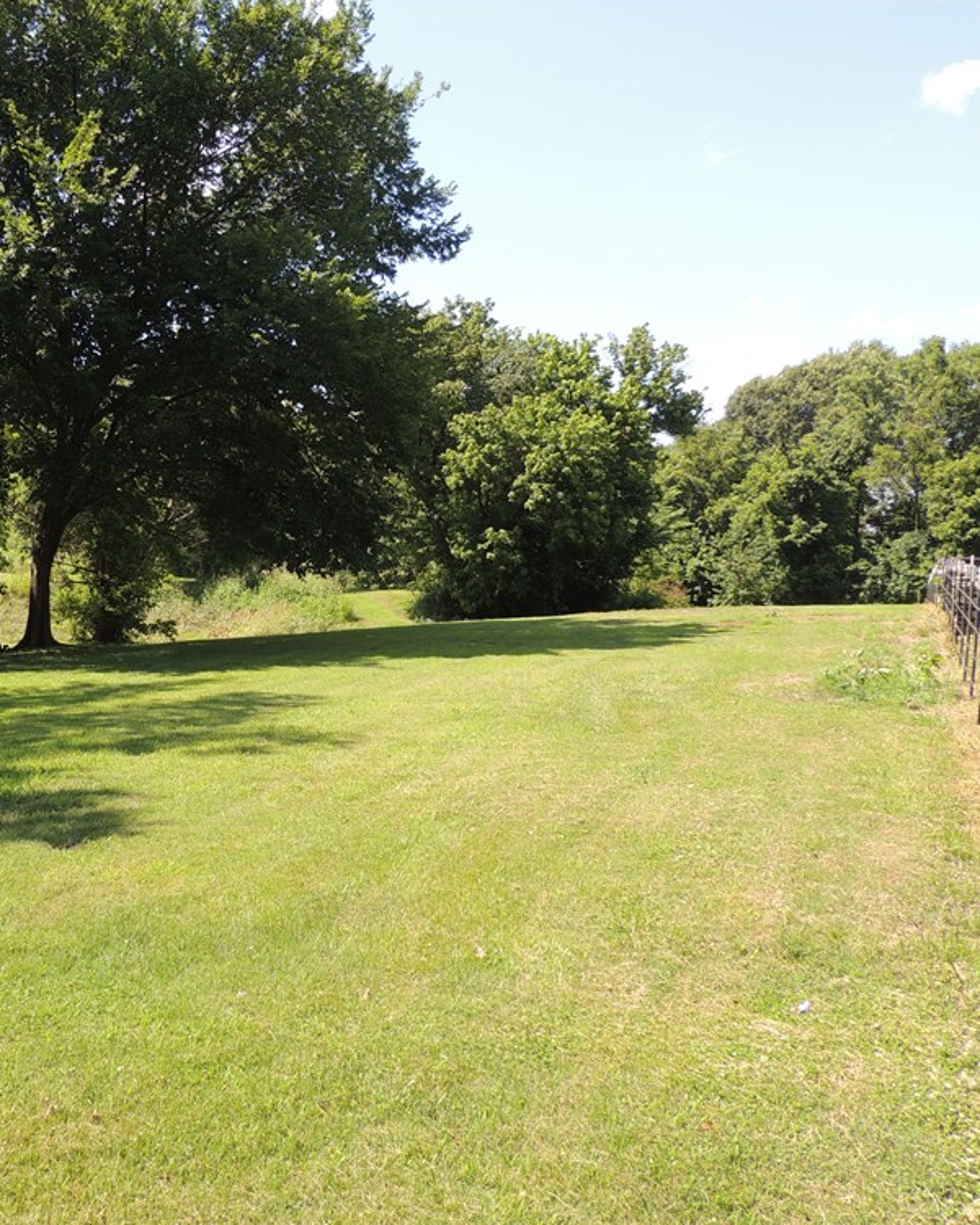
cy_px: 621
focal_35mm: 32
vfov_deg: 55.7
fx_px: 1160
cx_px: 167
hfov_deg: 43.2
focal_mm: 4.3
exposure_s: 1/500
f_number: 3
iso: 100
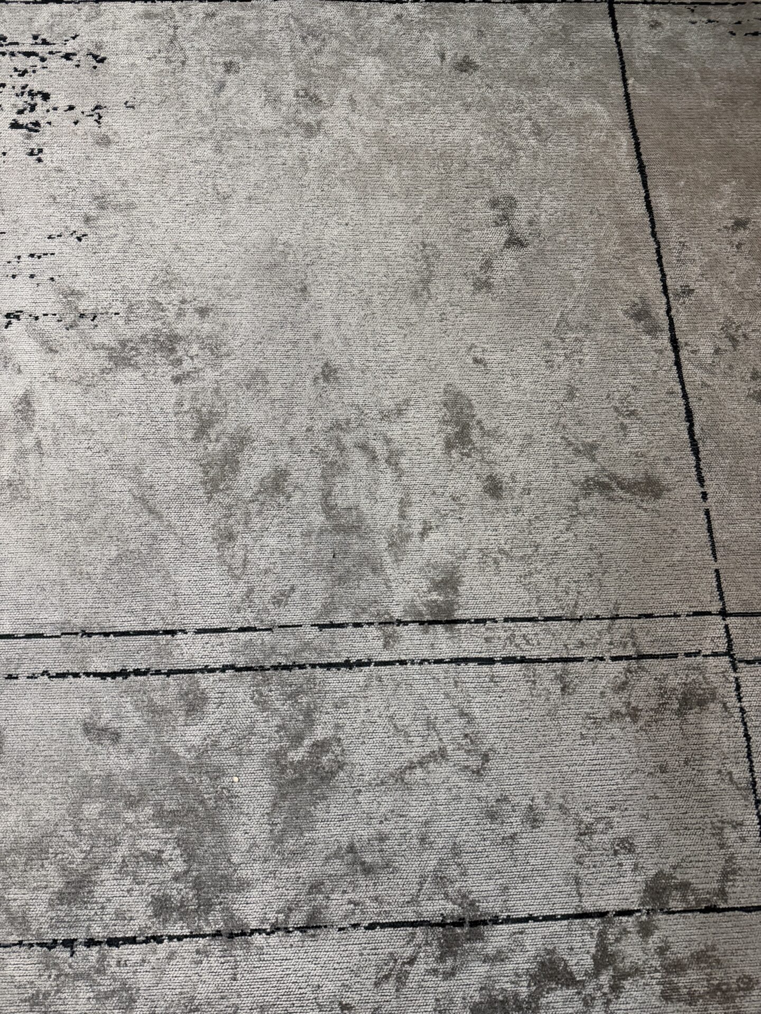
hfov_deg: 56.8
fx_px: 703
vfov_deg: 71.6
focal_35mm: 24
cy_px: 507
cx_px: 380
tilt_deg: -75.9
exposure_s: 1/50
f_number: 1.78
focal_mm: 6.76
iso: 500
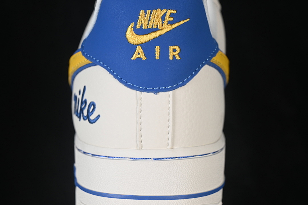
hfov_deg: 27.0
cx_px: 154
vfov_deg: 18.2
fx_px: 642
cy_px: 102
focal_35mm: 75
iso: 160
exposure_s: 1/80
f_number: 7.1
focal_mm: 50
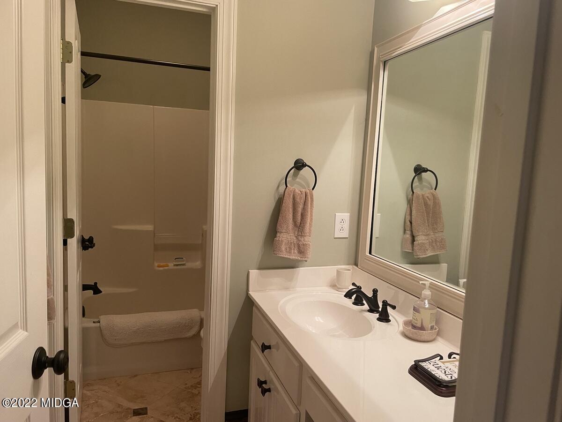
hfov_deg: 67.3
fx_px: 422
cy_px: 211
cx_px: 281
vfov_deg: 53.1
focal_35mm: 26
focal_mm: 4.2
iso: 125
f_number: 1.6
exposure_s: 1/60
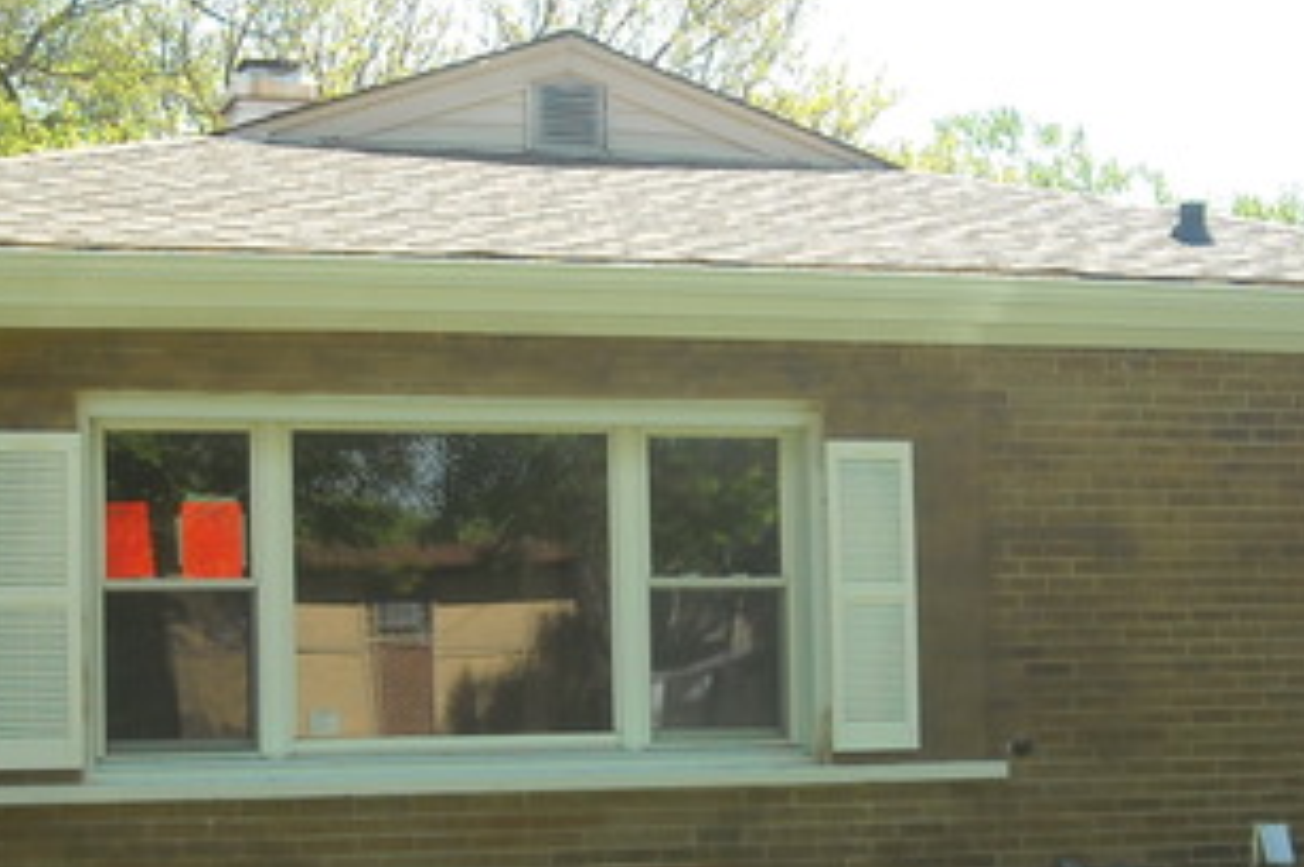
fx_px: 2750
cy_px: 586
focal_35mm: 76
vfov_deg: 17.9
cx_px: 582
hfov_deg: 26.7
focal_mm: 5.7
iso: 64
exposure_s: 1/296
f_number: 2.8
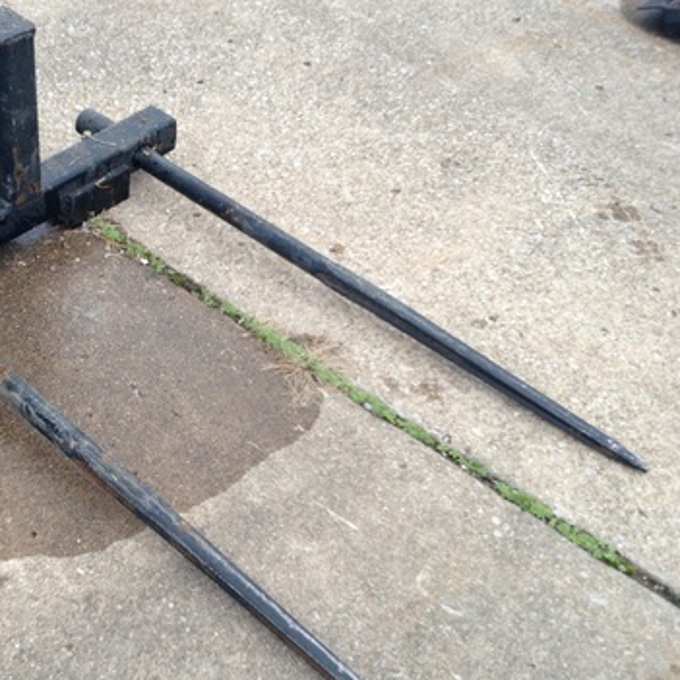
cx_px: 205
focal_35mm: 48
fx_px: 1067
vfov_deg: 35.3
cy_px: 368
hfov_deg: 34.9
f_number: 2.4
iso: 50
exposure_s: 1/163
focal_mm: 4.28
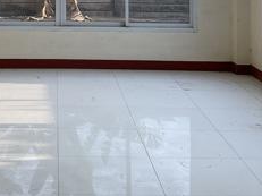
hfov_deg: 23.1
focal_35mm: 83
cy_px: -83
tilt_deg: +1.6
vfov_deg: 16.4
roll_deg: +0.7
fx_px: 628
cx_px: 40
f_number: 1.8
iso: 16
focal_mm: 3
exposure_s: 1/276
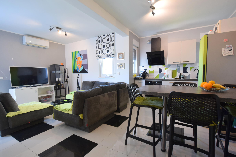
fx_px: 98
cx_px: 118
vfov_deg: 77.3
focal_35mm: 15
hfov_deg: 100.4
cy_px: 78
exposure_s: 1/60
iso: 800
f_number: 4
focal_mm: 10
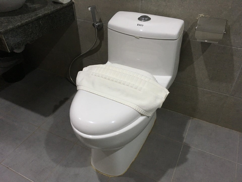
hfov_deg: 61.7
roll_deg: -0.8
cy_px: 91
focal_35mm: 29
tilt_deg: -39.4
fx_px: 203
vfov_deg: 48.2
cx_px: 121
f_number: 2.2
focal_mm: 4.15
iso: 200
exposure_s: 1/20
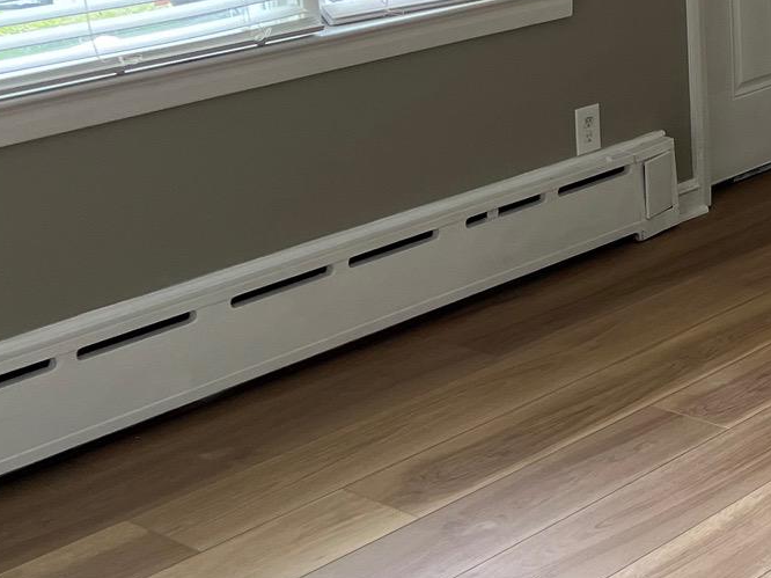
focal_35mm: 80
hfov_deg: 21.3
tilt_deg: -13.1
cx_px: 1096
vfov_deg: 18.0
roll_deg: -0.1
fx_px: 1781
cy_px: 8
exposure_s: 1/60
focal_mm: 5.7
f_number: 1.5
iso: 80
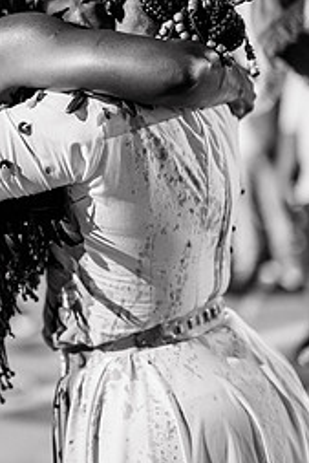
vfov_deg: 22.7
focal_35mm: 89
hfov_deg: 15.3
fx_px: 1144
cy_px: 119
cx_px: 49
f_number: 1.2
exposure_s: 1/320
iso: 2000
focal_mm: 50
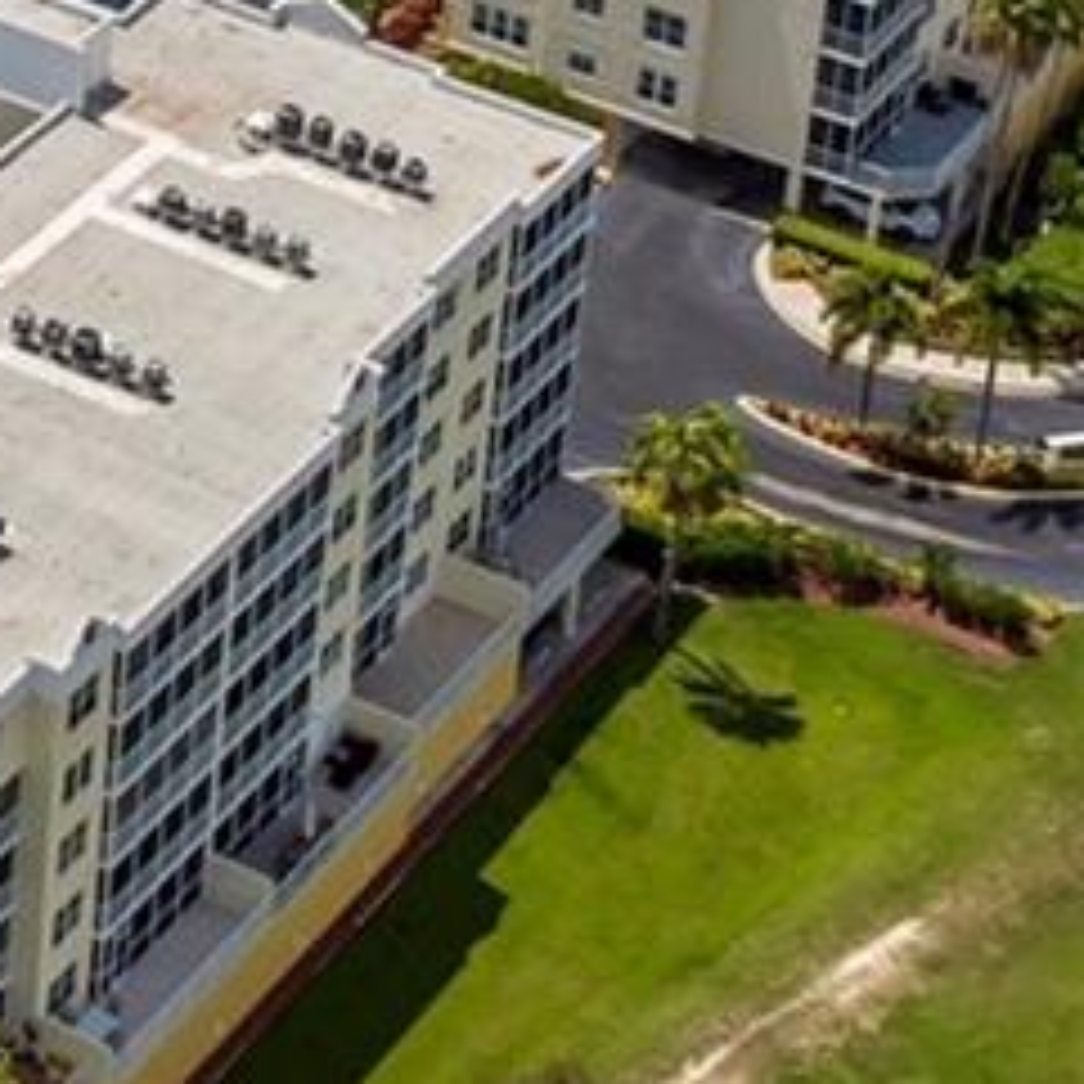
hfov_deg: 11.6
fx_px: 4995
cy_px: -434
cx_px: -787
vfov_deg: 11.9
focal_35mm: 141
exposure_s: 1/60
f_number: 4.5
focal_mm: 12.29
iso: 100
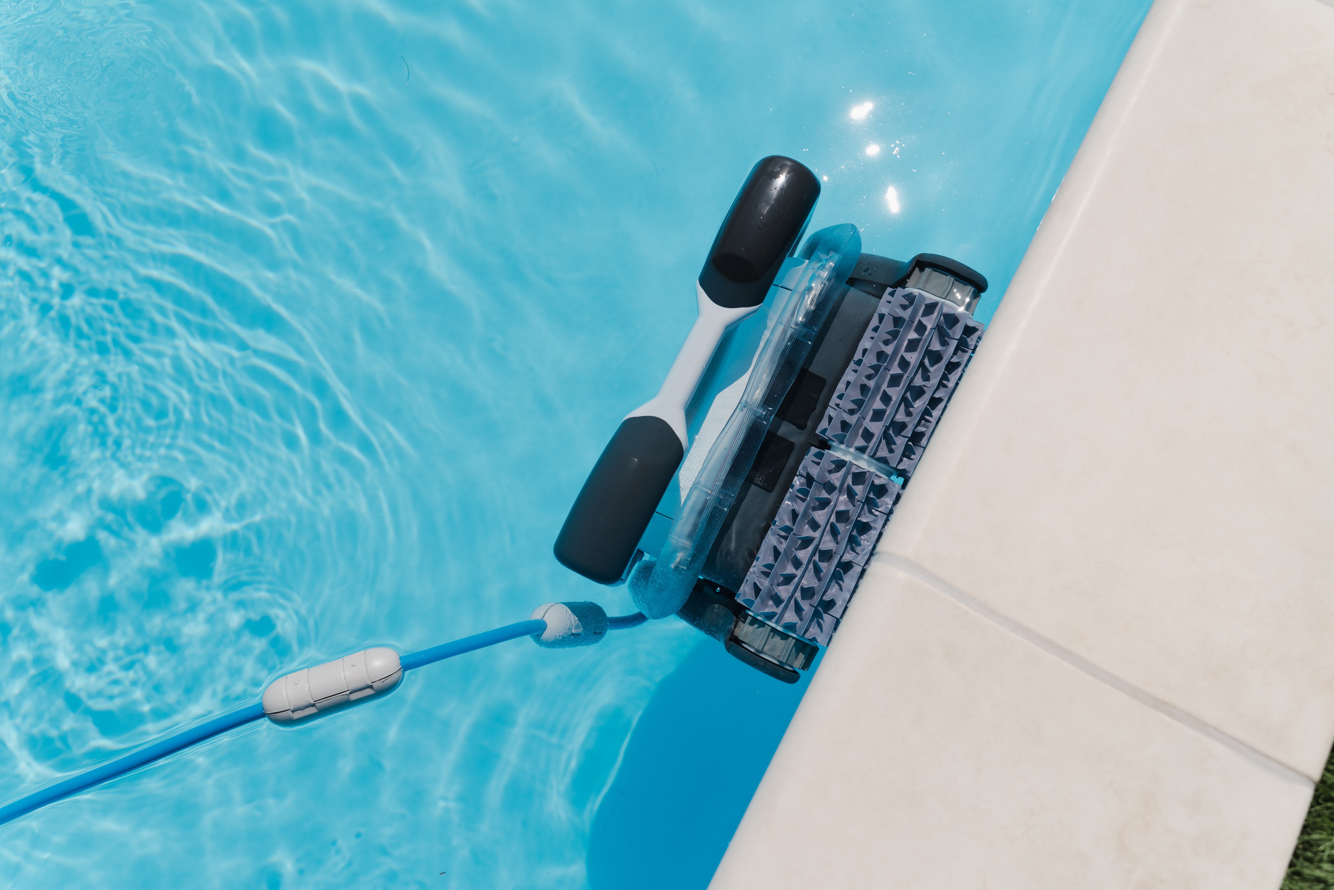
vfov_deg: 45.0
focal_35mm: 29
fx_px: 1075
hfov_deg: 63.7
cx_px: 667
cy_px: 445
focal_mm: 29
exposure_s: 1/8000
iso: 160
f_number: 4
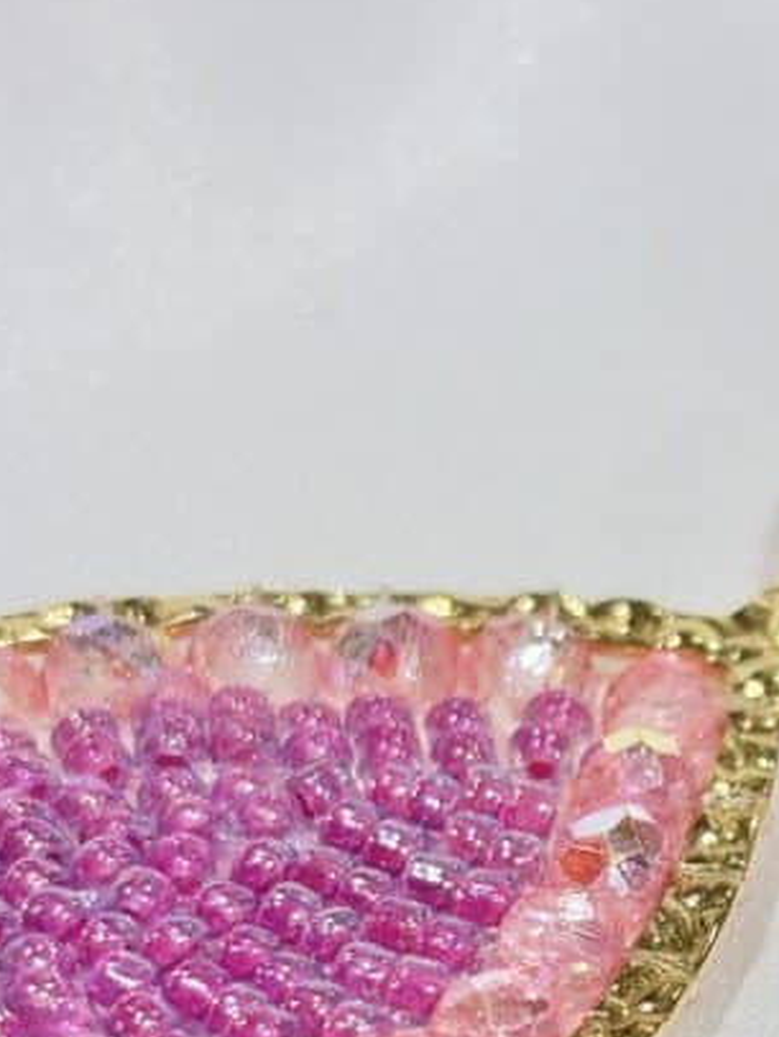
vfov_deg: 14.8
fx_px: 3927
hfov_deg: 11.1
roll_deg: -6.9
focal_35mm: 131
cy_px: 1004
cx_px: 968
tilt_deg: -26.8
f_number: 1.6
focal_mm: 5.96
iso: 32
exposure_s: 1/260
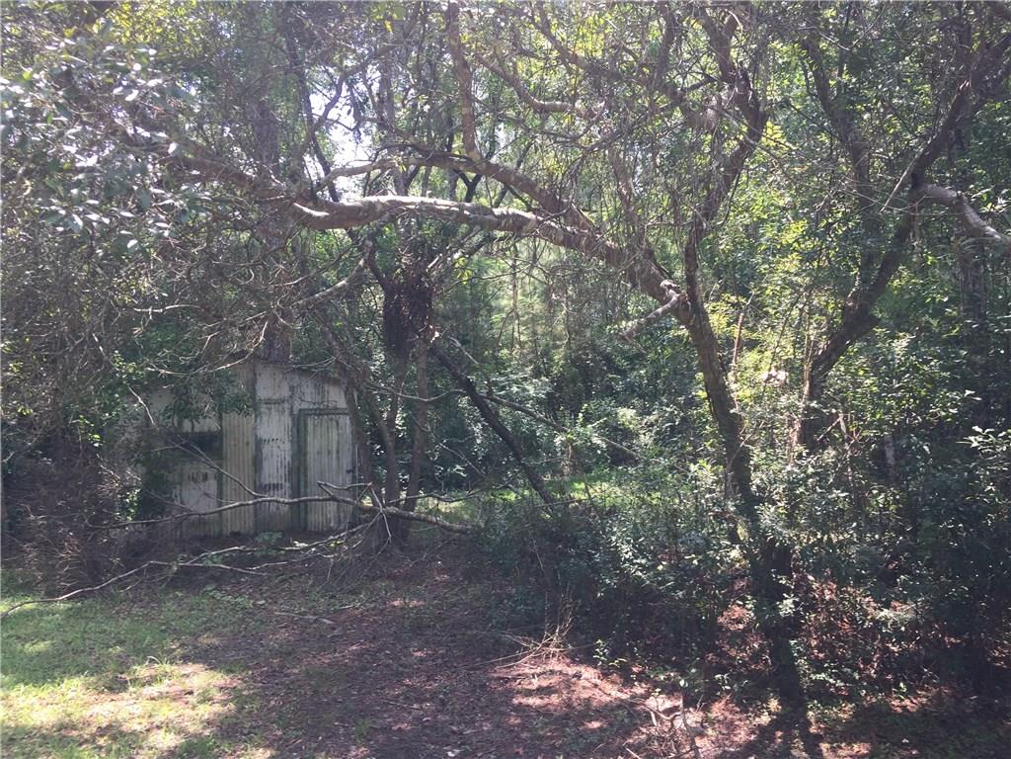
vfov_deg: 48.2
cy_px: 380
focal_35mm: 29
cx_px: 506
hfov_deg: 61.7
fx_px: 847
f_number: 2.2
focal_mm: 4.15
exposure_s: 1/214
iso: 32
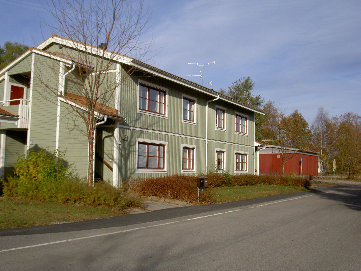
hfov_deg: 47.9
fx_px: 407
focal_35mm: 39
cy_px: 136
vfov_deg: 36.8
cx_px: 180
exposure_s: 1/500
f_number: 4.7
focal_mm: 8
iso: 50
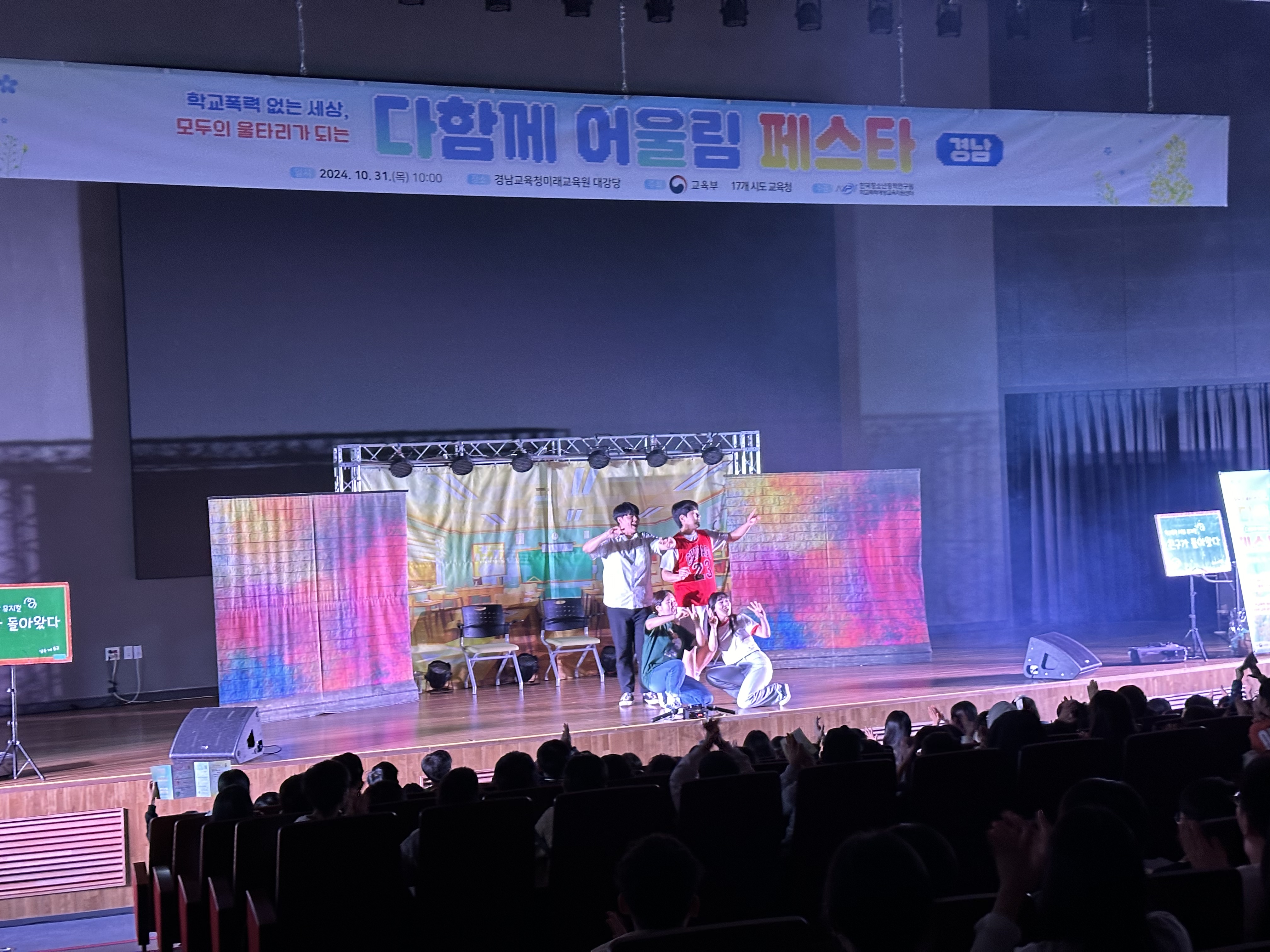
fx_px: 1761
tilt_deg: -1.4
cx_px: 635
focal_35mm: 48
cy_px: 476
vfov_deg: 30.3
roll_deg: +2.9
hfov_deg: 39.7
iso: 250
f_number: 1.78
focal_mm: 6.86
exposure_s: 1/45
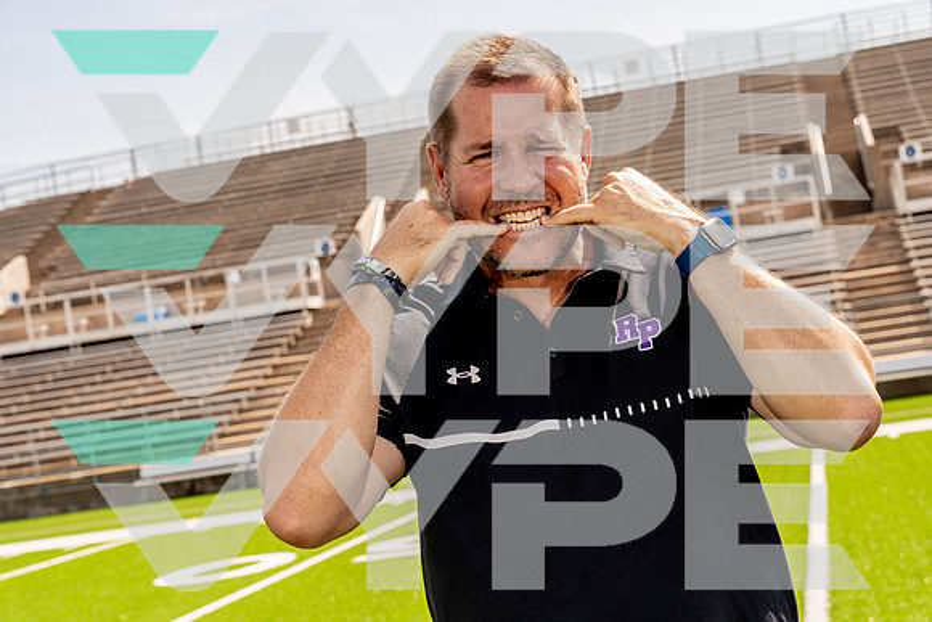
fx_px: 1813
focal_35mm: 70
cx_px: 466
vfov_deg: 19.5
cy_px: 311
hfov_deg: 28.8
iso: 100
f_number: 8
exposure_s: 1/250
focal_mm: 70
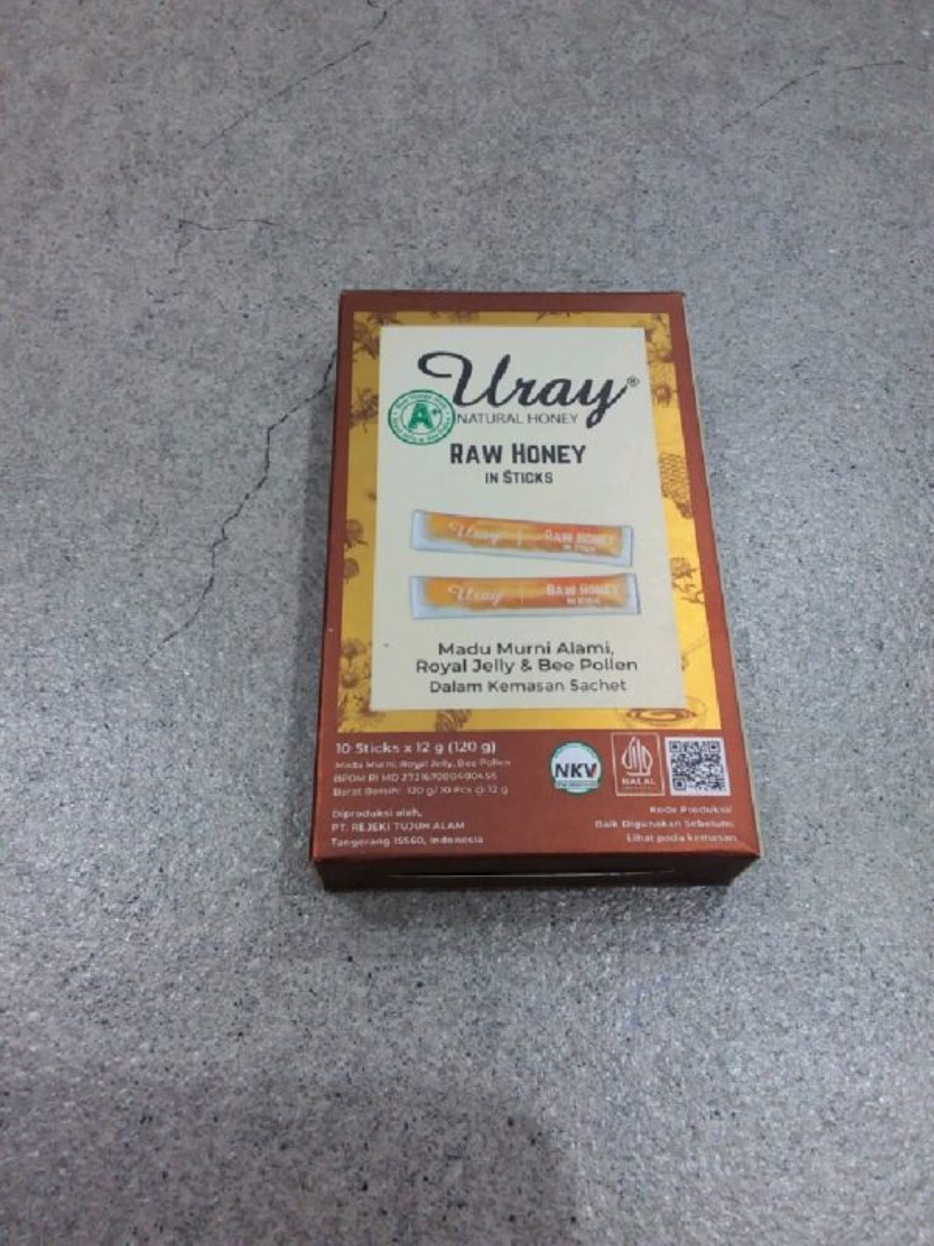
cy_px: 623
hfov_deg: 51.4
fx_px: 971
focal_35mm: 27
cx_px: 467
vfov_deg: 65.3
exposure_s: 1/20
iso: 90
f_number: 1.9
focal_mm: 2.91
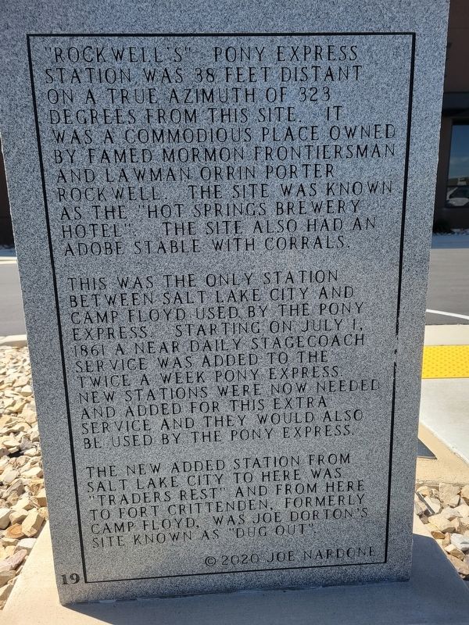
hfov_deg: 53.1
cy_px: 312
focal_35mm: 26
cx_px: 234
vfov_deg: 67.3
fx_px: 470
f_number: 1.8
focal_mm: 5.4
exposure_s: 1/1286
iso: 40
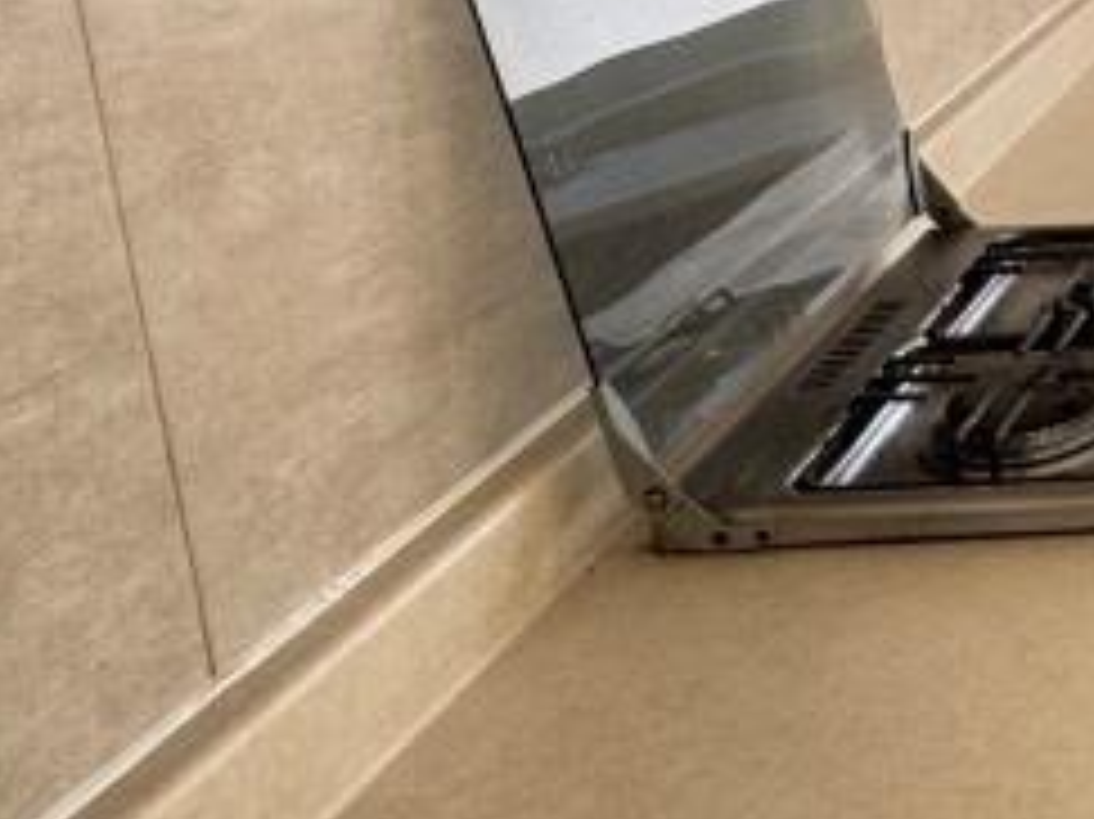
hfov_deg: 25.4
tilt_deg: -8.7
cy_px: -81
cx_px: 1603
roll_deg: +3.3
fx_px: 1864
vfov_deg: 23.3
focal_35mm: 59
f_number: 2.2
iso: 64
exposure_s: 1/99
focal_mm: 2.22
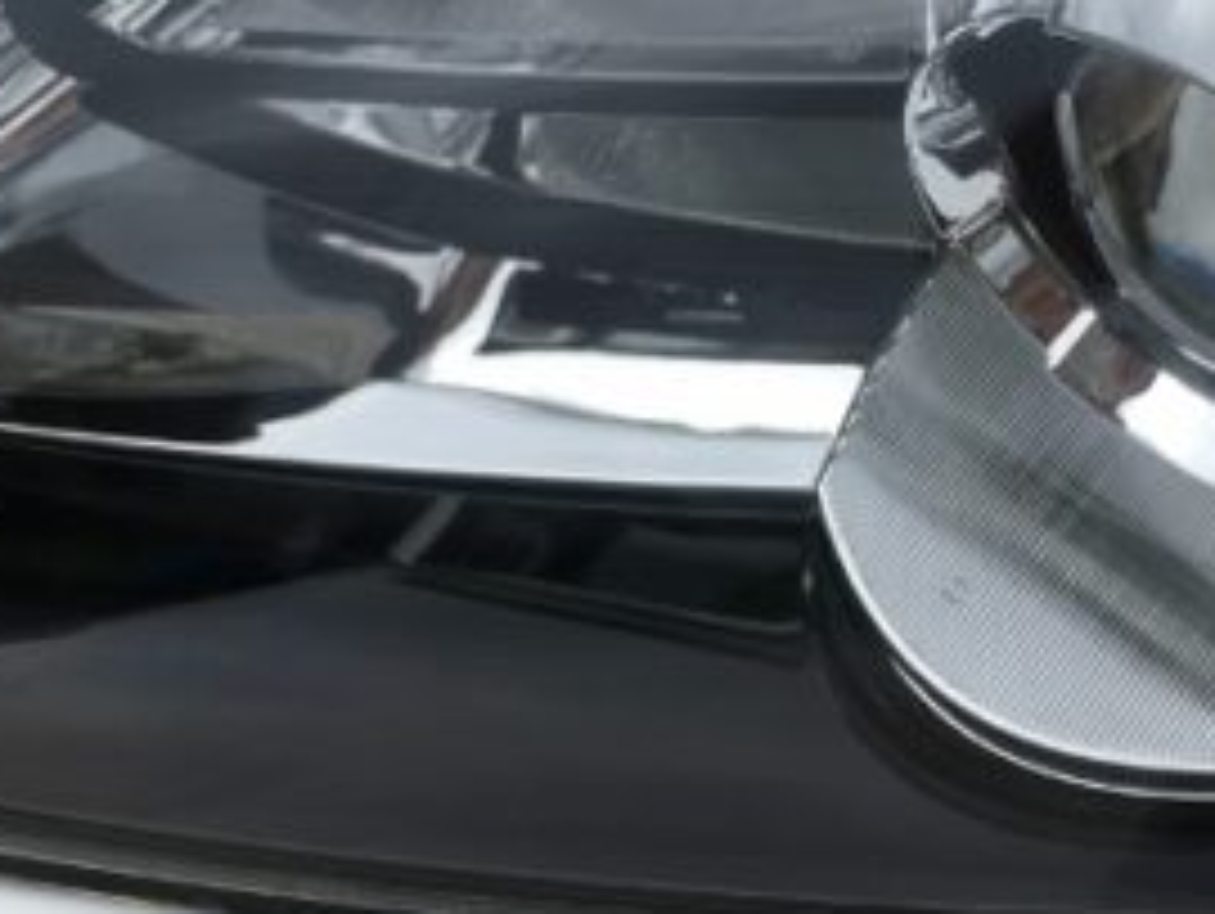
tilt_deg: -60.4
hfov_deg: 32.6
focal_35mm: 59
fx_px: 2073
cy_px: 380
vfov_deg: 24.8
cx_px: 738
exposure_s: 1/2959
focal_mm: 4.15
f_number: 2.2
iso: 25
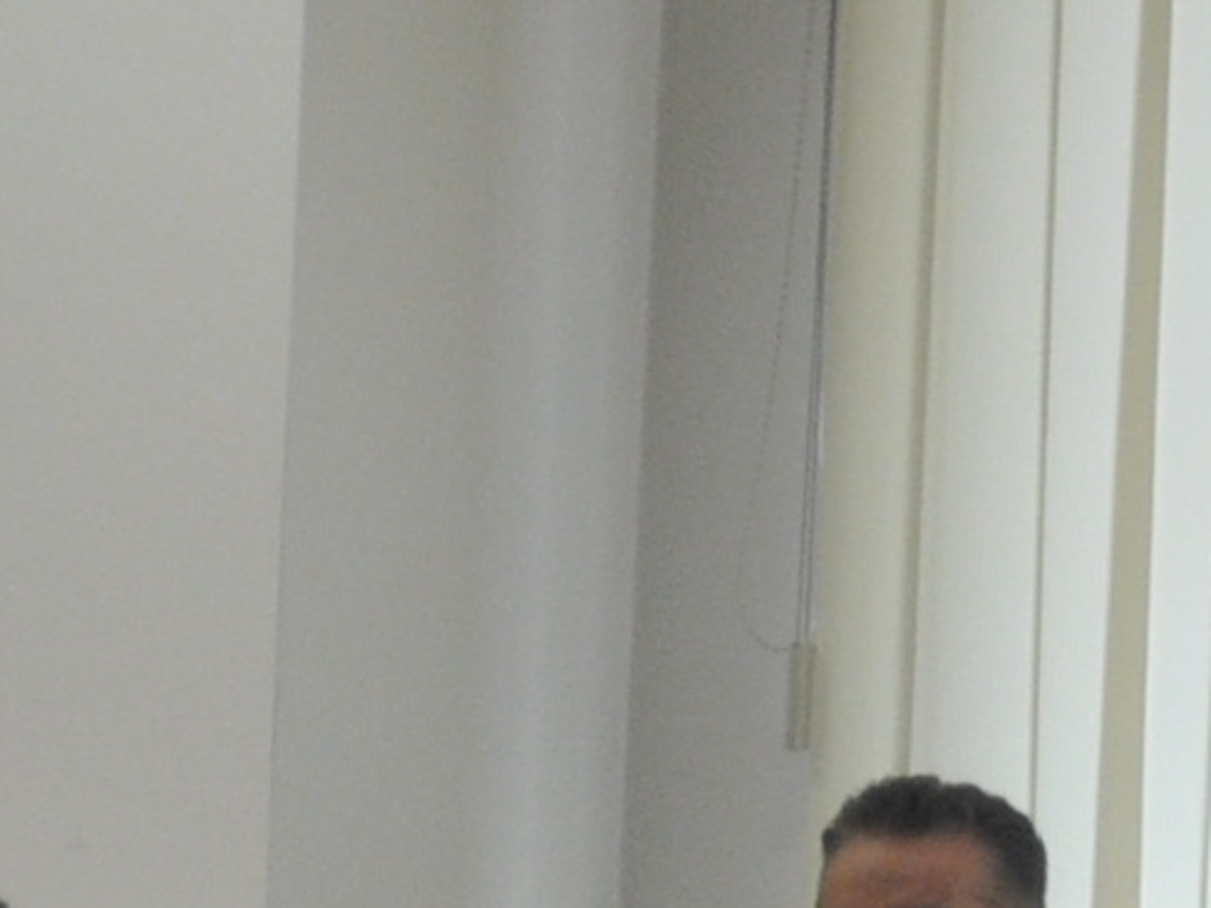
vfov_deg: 6.5
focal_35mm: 228
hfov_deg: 7.5
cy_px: 1238
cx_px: -2536
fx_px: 7976
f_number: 4
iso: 720
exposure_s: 1/60
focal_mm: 24
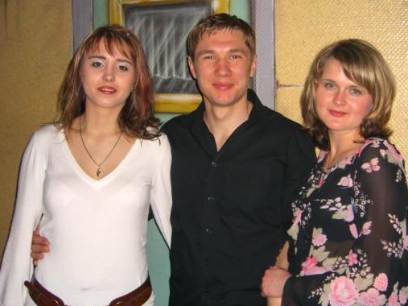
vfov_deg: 32.1
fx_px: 530
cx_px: 237
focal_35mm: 45
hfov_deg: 42.0
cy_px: 139
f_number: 2.8
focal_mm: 7.9
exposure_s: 1/60
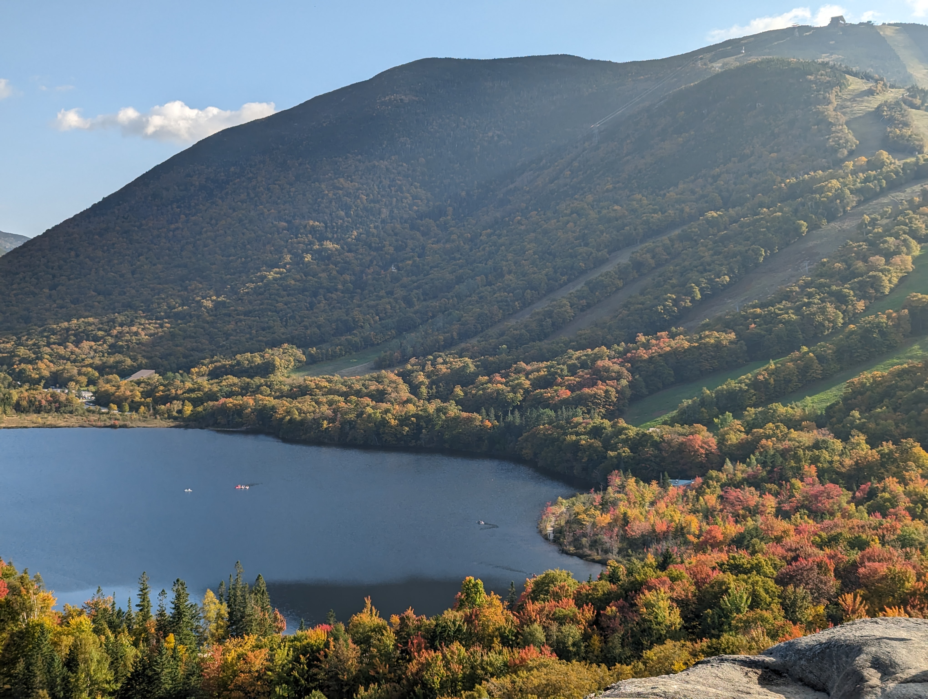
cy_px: 350
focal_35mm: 48
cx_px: 464
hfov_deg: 39.6
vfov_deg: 30.3
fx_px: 1289
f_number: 1.85
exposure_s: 1/1520
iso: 41
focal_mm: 6.81
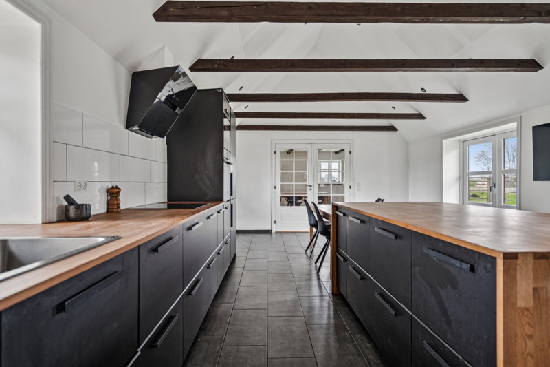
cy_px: 184
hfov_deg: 84.0
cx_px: 275
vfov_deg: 61.9
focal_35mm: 20
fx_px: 305
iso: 400
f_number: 4
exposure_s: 1/4
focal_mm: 20
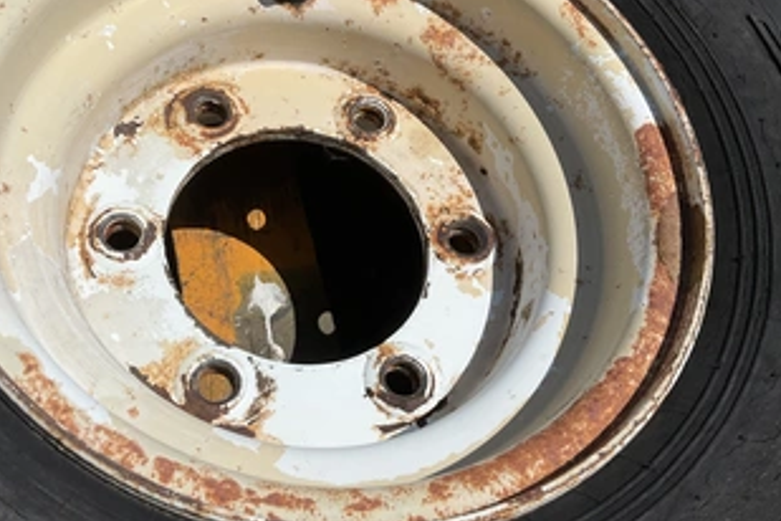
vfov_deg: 34.2
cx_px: 321
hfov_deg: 49.3
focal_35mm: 39
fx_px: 846
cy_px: 233
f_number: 1.8
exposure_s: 1/5263
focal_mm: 3
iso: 25
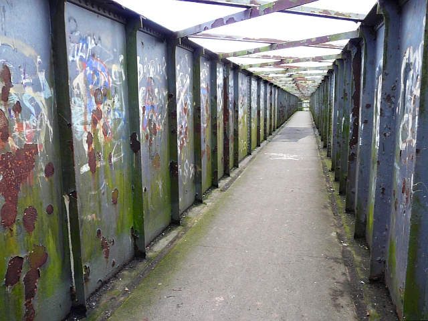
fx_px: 346
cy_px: 160
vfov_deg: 49.7
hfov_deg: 63.4
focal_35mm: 28
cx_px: 214
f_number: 2.8
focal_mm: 4.6
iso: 125
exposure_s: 1/30
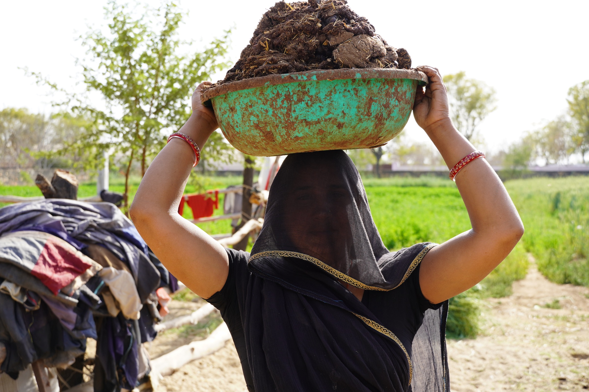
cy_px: 196
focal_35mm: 51
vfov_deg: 26.5
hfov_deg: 38.9
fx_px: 834
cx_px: 294
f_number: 5.6
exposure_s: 1/160
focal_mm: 34
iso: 100
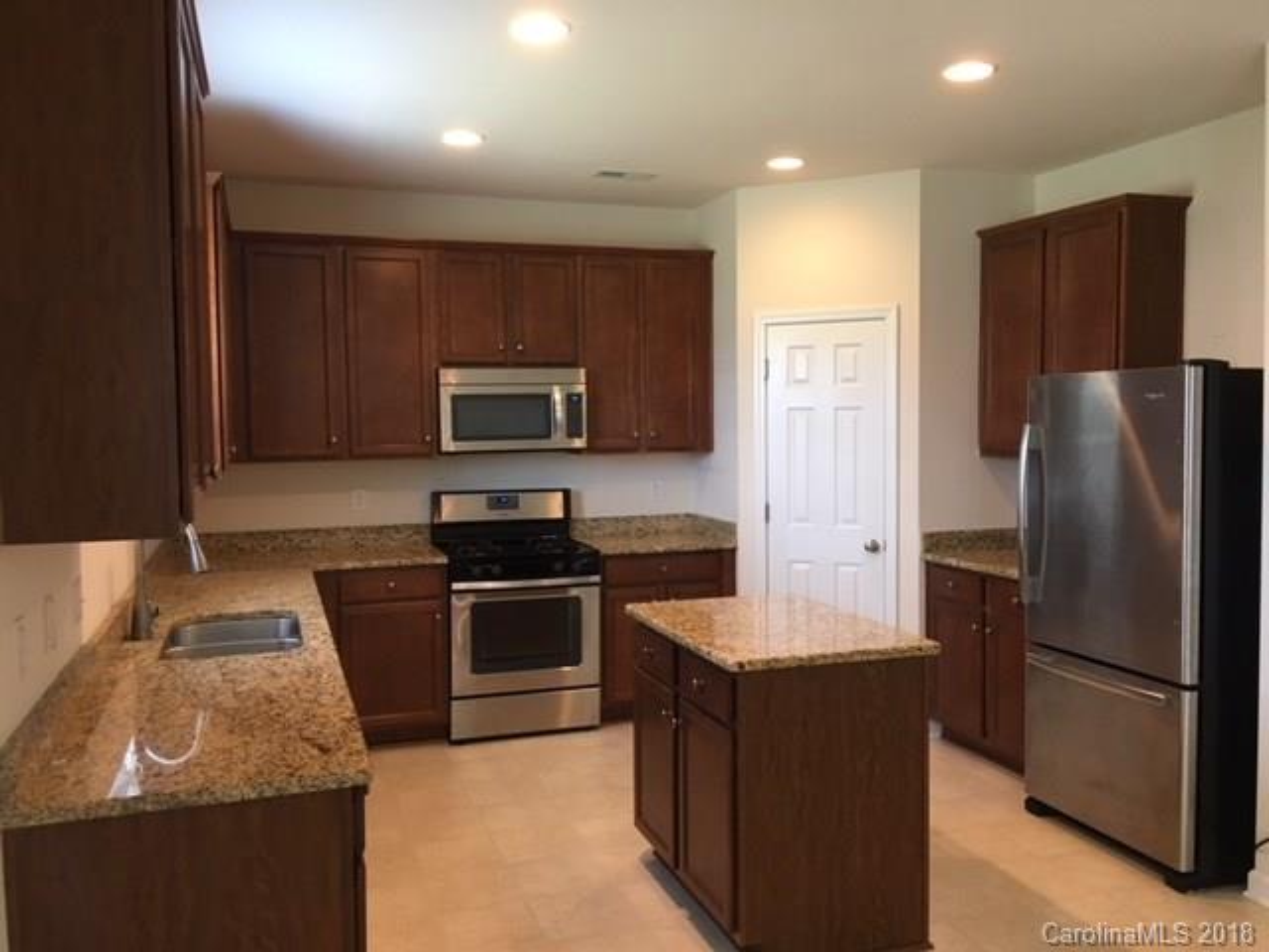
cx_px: 634
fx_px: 1063
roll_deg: -0.2
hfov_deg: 61.7
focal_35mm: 29
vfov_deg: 48.2
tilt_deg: -1.5
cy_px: 476
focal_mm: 4.15
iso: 64
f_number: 2.2
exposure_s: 1/15
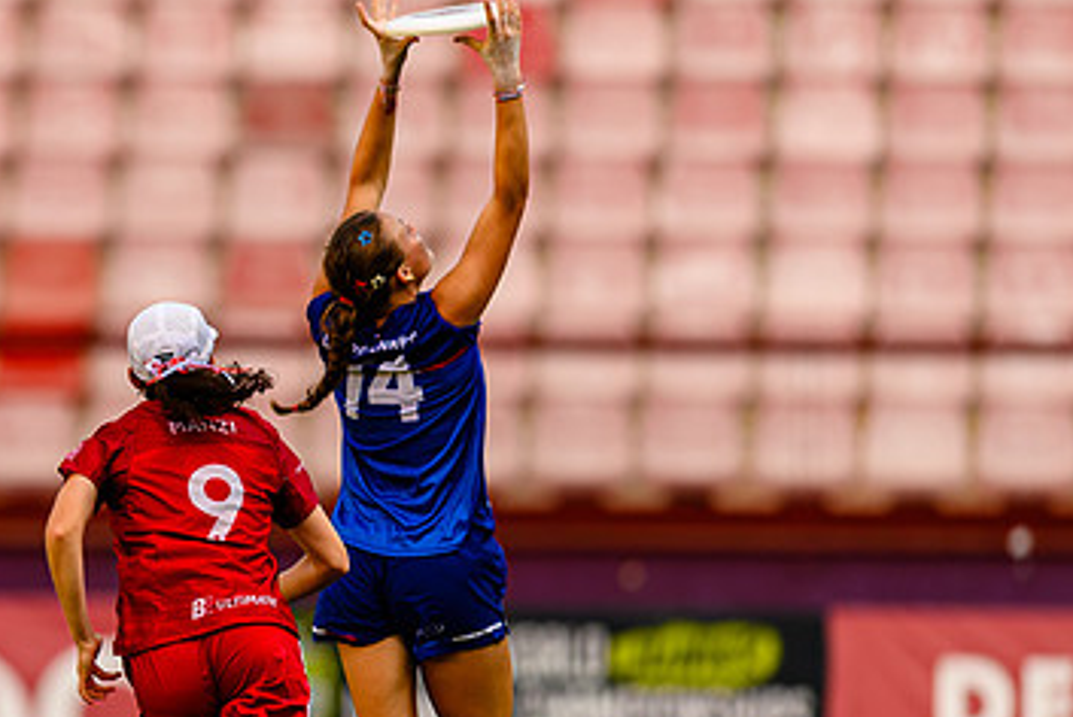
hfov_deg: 2.2
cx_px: -108
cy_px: 468
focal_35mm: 946
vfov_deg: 1.5
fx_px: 28218
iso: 100
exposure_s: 1/500
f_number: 3.2
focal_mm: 400
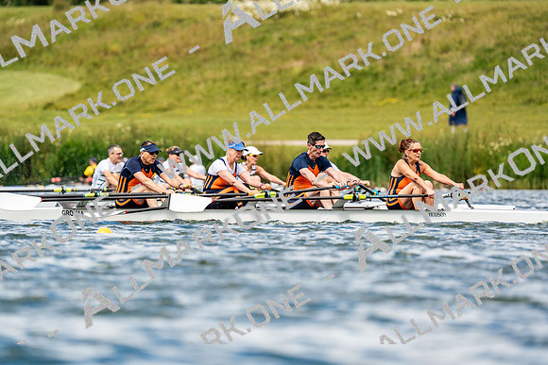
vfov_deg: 3.0
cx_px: 274
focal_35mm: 459
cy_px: 182
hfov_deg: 4.5
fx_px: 6988
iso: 400
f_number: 6.3
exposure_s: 1/2000
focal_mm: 459
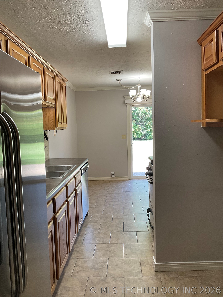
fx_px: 249
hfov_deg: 48.2
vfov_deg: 61.7
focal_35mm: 29
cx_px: 112
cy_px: 148
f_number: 1.8
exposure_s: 1/60
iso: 40
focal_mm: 3
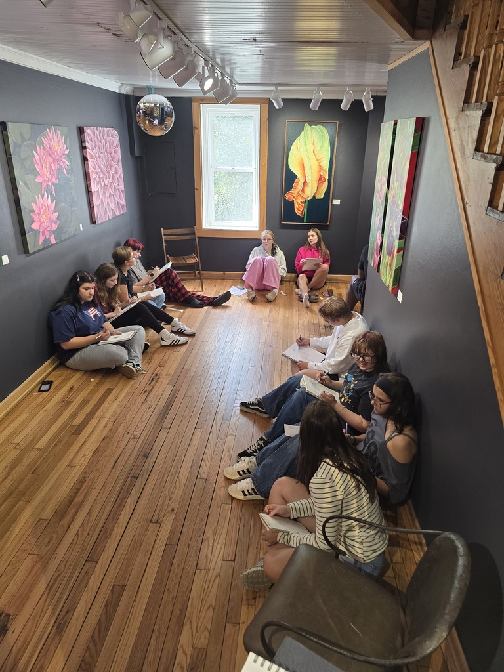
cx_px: 252
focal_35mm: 23
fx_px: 446
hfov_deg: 58.9
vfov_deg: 73.9
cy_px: 336
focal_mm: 6.3
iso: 160
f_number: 1.7
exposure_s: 1/120
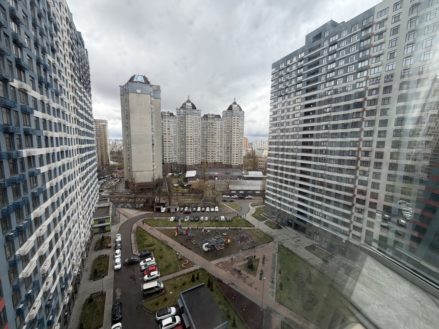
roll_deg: -0.1
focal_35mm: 14
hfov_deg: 102.1
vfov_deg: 85.7
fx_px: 178
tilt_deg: -7.2
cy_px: 164
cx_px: 220
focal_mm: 2.22
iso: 50
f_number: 2.2
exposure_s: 1/502
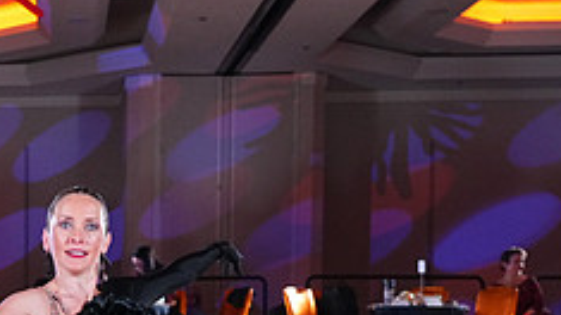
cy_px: 409
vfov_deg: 12.6
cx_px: -86
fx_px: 1383
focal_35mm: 93
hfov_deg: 21.5
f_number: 5
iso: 5000
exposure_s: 1/400
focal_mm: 36
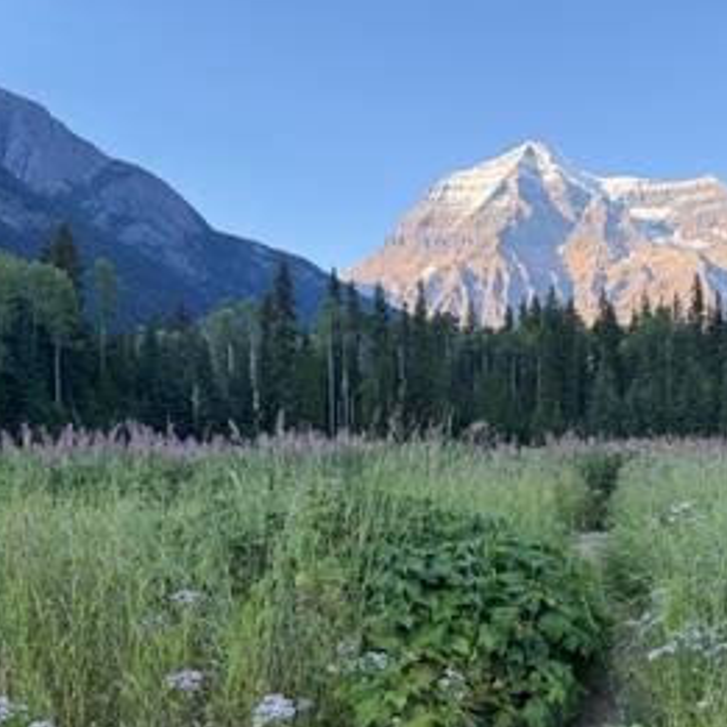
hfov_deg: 41.3
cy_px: 479
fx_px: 927
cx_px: 563
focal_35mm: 39
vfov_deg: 42.3
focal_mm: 6.76
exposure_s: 1/992
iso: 100
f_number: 1.78
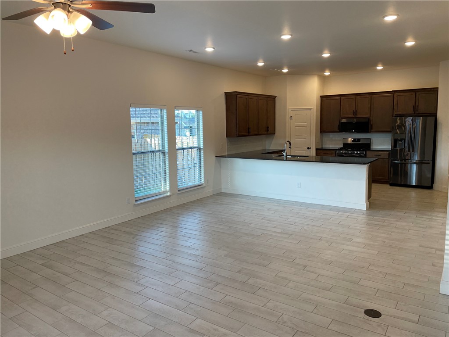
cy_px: 168
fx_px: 337
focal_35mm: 26
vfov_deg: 53.1
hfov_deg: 67.3
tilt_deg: -6.5
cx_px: 224
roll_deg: +0.6
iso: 64
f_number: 1.6
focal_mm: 4.2
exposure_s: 1/120
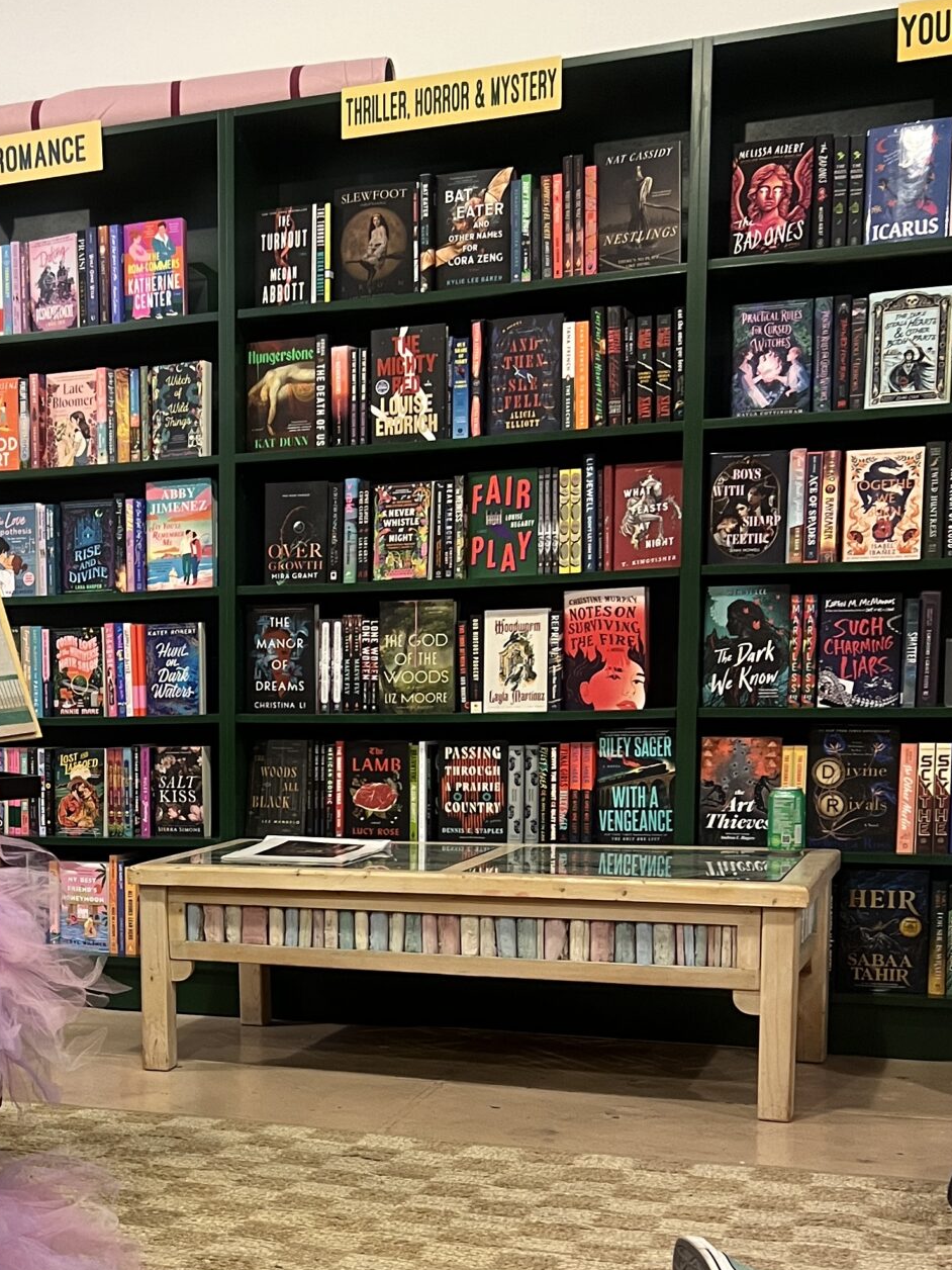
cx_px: 66
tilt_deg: -6.1
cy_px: 860
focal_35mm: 53
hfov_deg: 26.5
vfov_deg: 35.8
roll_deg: +0.6
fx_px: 1943
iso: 250
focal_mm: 5.7
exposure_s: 1/60
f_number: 1.5
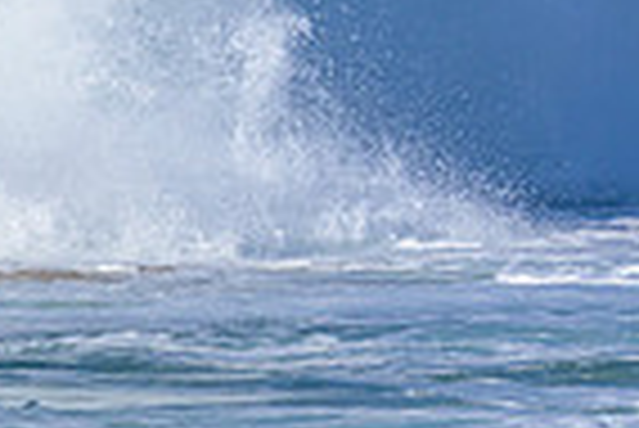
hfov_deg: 0.9
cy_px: -160
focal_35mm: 2285
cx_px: 1238
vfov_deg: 0.6
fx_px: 40600
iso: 500
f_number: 8
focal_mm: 560
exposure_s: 1/2000
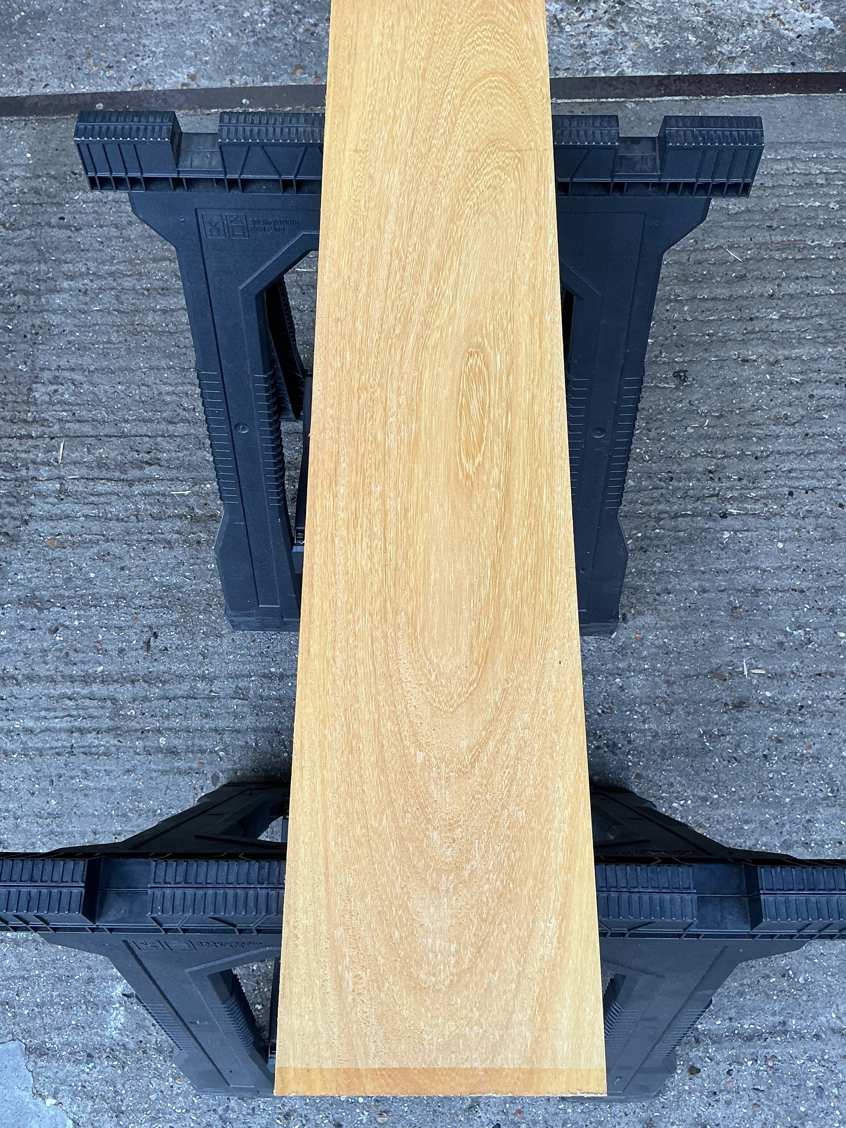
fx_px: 1043
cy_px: 533
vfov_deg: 56.8
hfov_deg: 44.2
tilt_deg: -67.7
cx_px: 422
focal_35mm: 32
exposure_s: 1/100
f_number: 1.8
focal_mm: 3
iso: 32
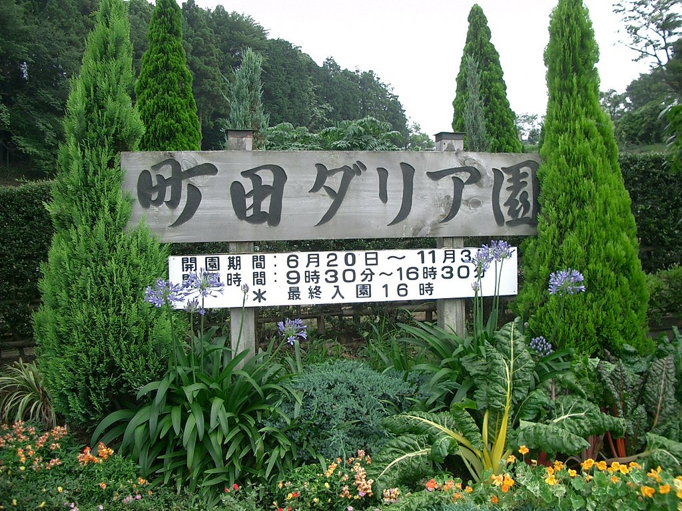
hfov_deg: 52.6
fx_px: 690
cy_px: 256
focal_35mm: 35
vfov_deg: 40.7
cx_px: 341
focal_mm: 5.8
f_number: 2.6
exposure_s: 1/200
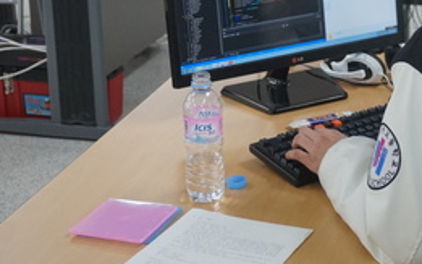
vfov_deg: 14.0
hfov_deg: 22.1
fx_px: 1058
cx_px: 377
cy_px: 4
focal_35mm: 92
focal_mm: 32
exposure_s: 1/160
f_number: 5
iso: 1250
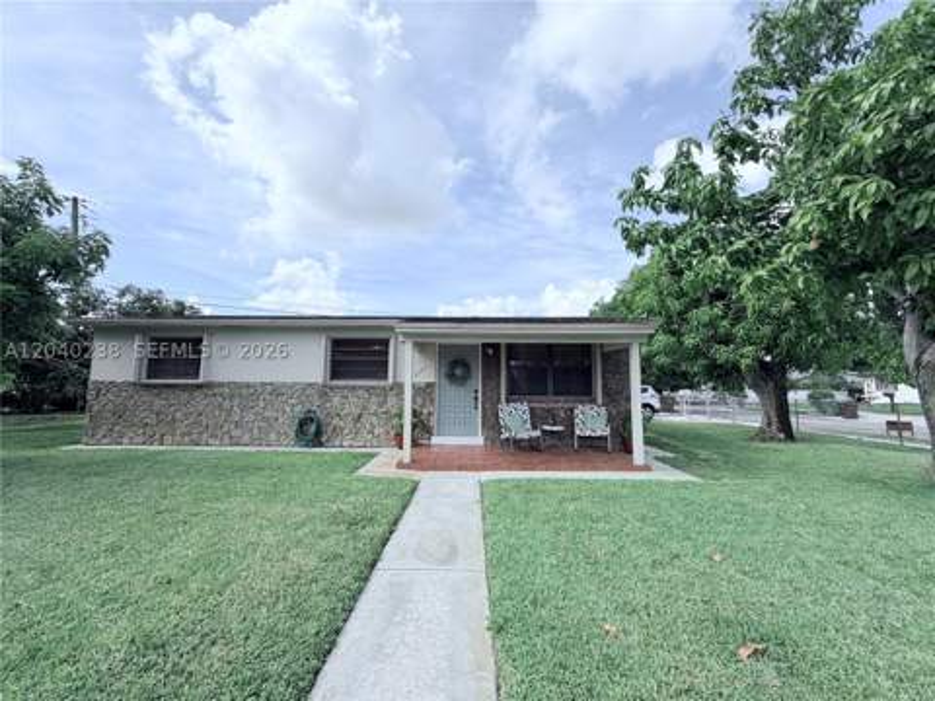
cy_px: 350
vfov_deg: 85.7
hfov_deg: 102.1
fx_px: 378
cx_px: 468
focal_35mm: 14
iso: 20
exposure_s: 1/955
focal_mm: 2.22
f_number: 2.2
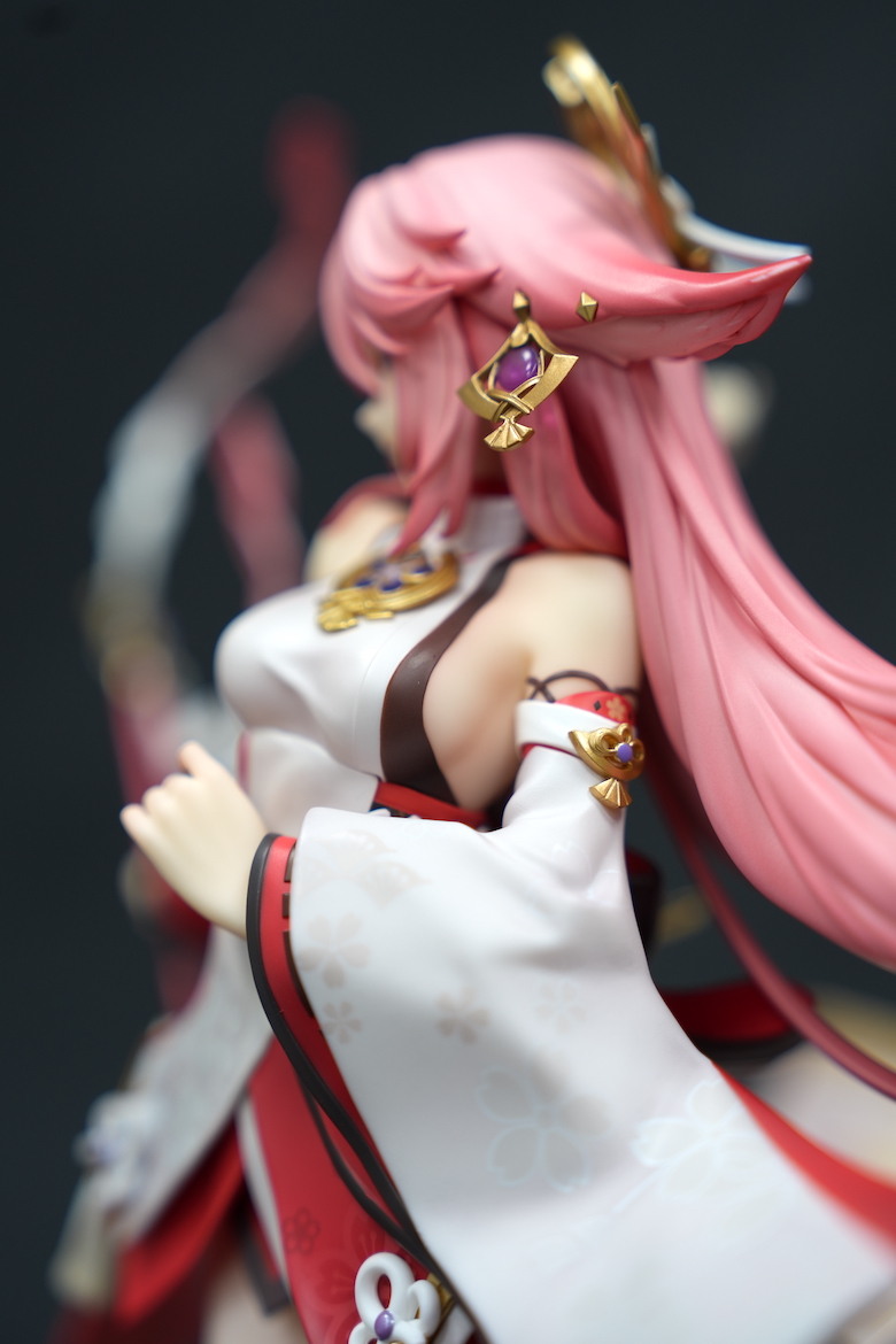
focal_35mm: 66
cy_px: 672
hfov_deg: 20.6
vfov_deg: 30.5
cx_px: 448
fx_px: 2464
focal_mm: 66
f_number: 2.8
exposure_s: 1/80
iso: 200
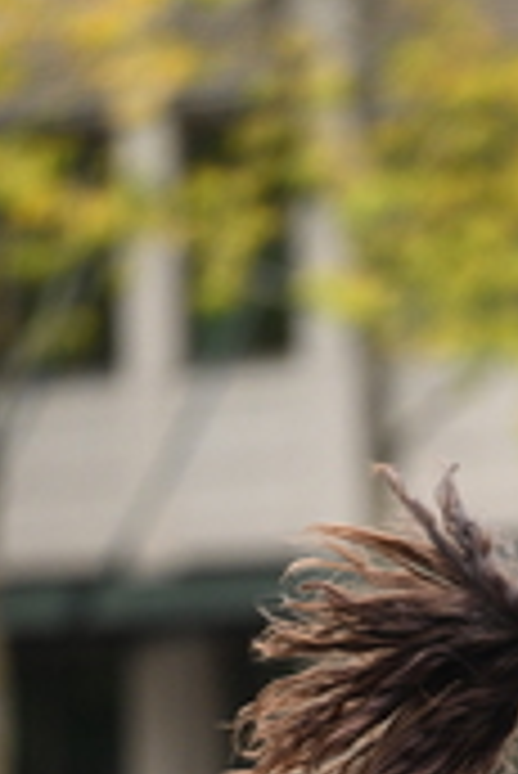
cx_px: 786
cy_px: 1071
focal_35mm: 625
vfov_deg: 3.3
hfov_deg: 2.2
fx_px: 13461
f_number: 2.8
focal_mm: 195
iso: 1600
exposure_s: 1/800
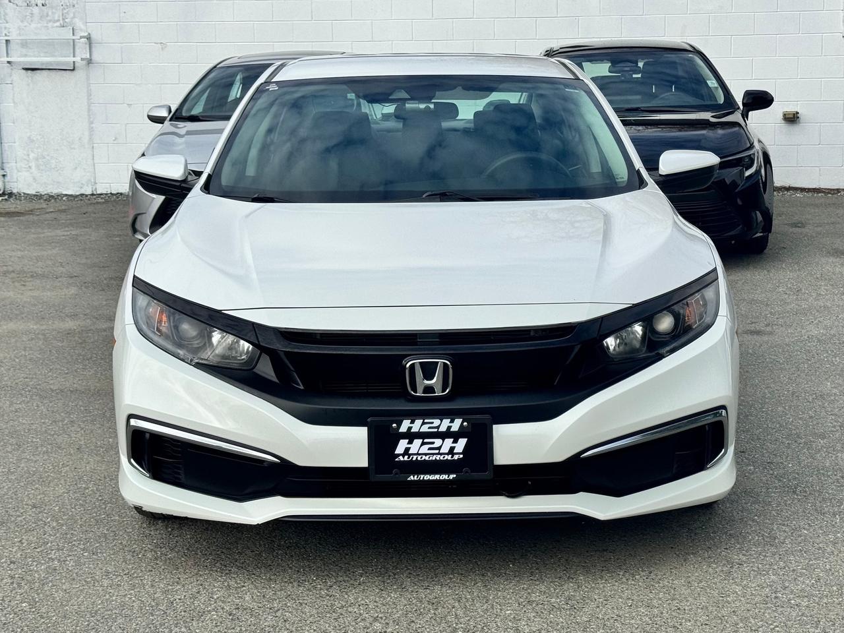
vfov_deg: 30.3
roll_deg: +0.5
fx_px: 1170
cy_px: 316
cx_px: 422
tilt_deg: -8.1
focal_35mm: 48
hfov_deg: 39.7
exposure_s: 1/5376
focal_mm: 6.76
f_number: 1.78
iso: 64
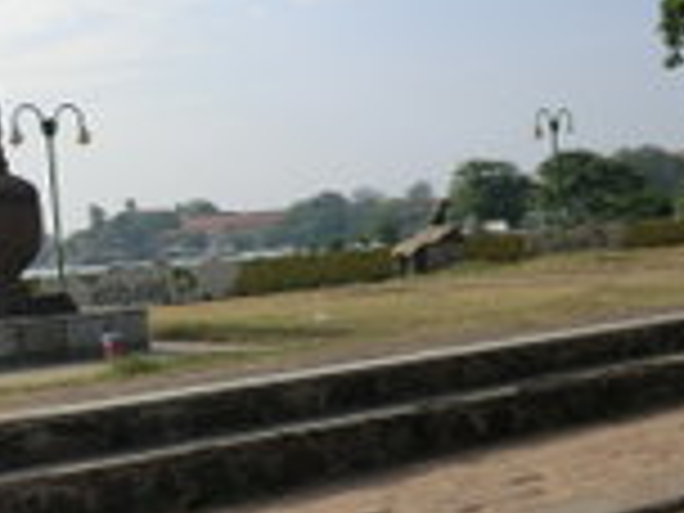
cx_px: 32
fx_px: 1245
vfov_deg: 23.1
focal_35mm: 63
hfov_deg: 29.1
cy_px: 369
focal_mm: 4.3
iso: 80
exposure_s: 1/320
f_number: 7.5
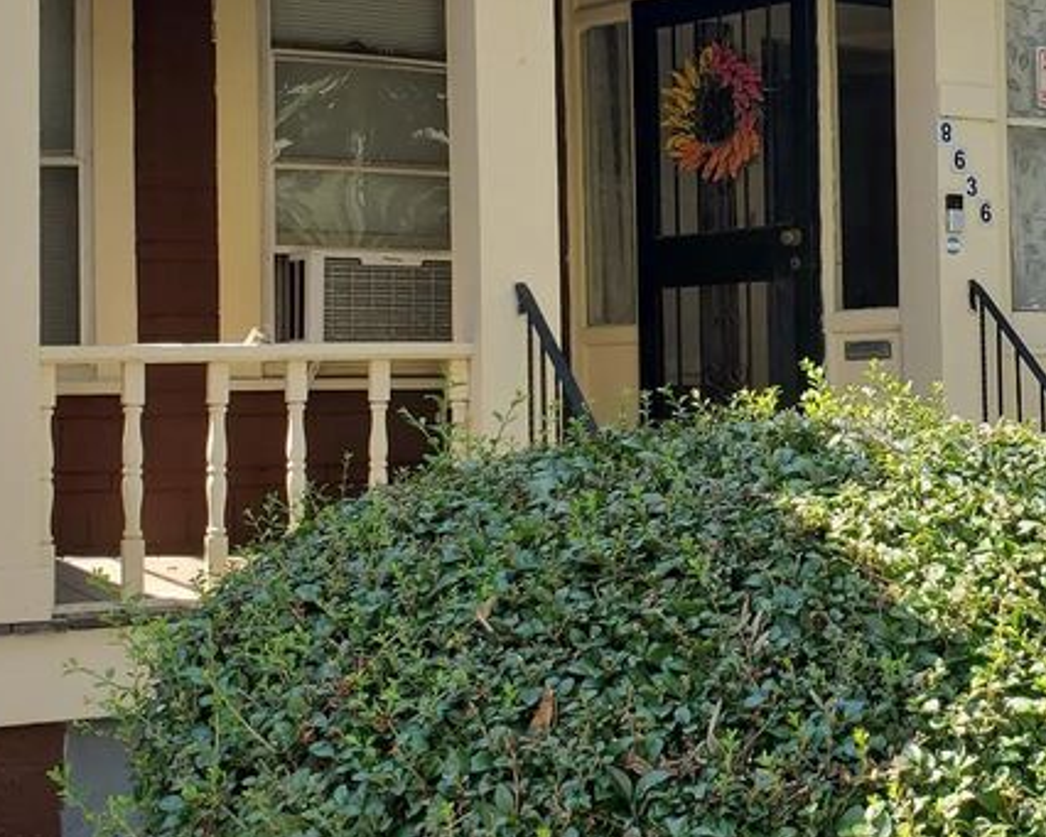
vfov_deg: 25.0
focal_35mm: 61
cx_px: 830
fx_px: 1889
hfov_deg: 30.2
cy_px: 344
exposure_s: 1/236
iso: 50
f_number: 2.4
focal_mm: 4.3
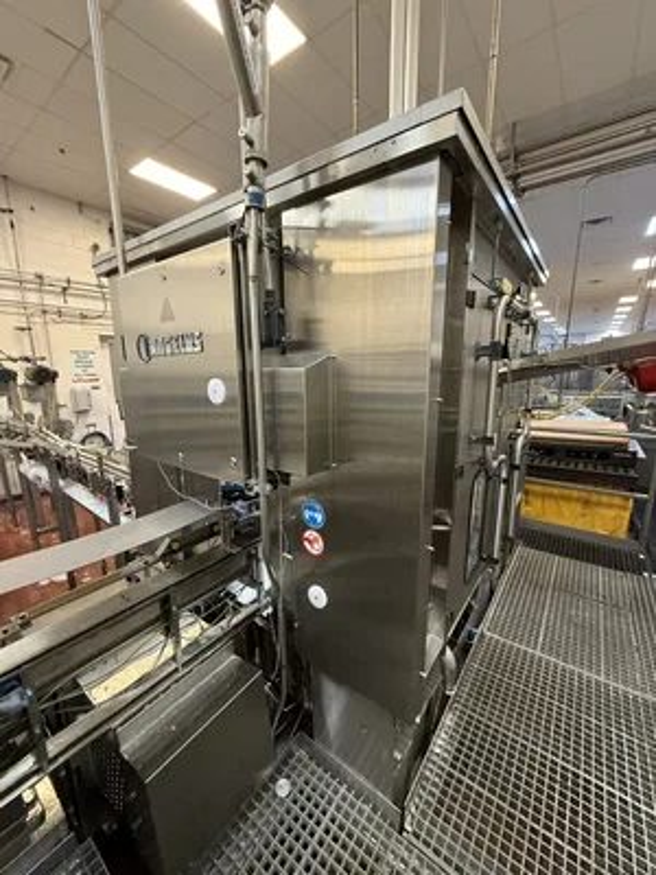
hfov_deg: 85.7
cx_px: 328
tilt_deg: -12.3
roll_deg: +1.1
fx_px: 354
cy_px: 438
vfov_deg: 102.1
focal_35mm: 14
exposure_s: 1/60
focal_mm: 2.22
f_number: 2.2
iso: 400
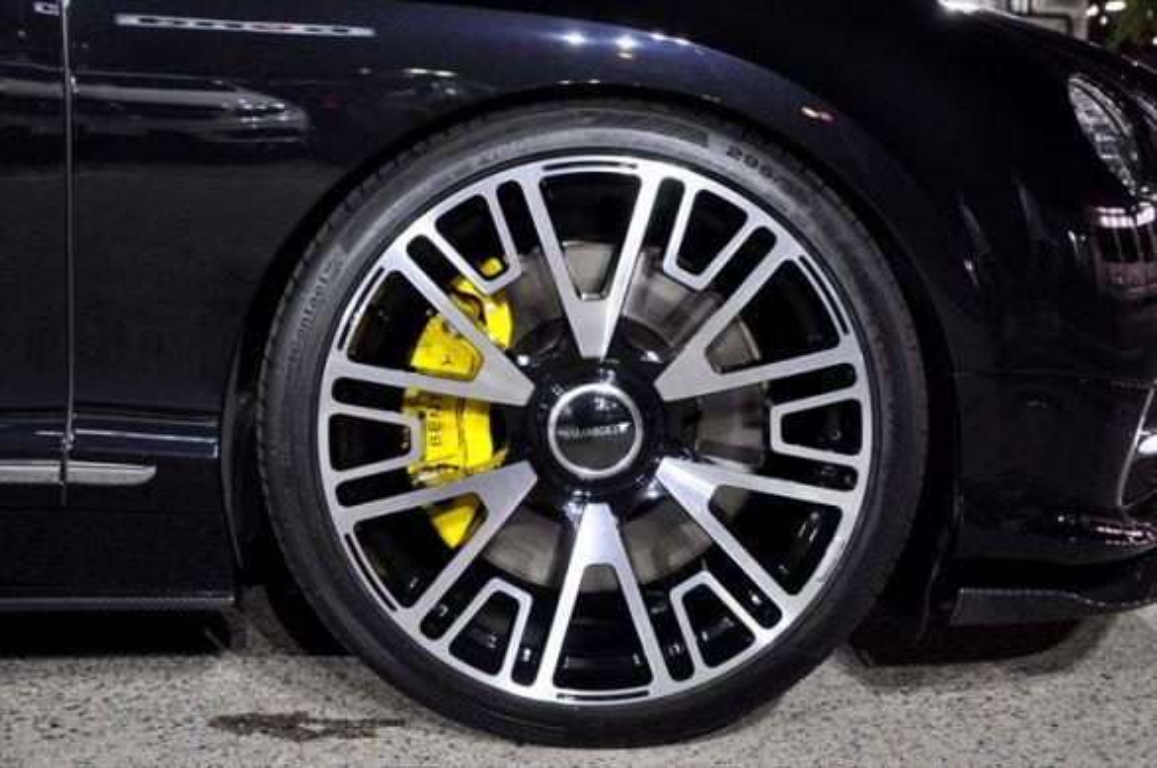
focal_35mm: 57
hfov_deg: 35.1
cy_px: 384
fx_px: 1829
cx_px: 578
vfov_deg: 23.7
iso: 720
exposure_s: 1/15
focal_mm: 38
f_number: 4.5
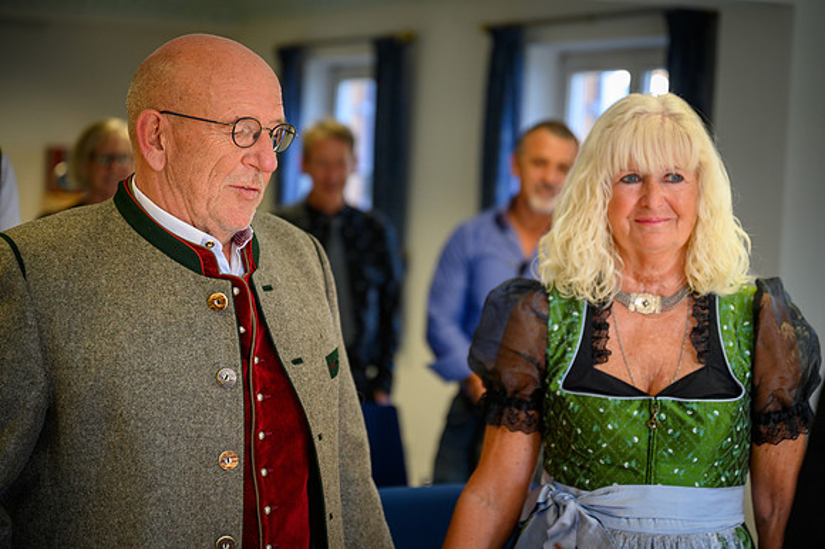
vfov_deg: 19.4
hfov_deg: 28.9
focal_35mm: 70
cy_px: 274
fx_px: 1603
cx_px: 412
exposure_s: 1/200
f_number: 2.8
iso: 400
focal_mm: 70
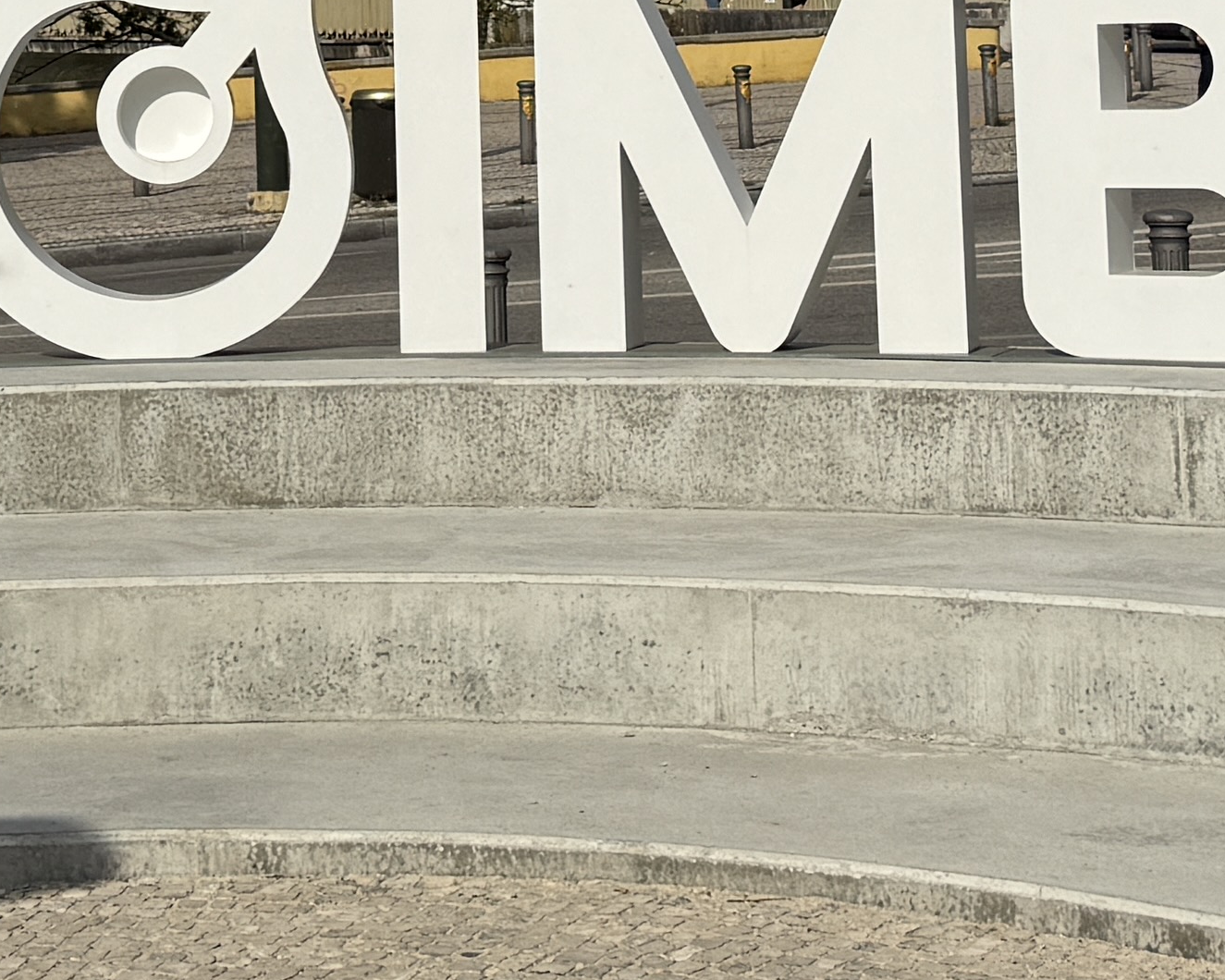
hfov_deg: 18.9
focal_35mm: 101
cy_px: -292
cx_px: 379
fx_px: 3662
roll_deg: +1.2
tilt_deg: +6.7
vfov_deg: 14.6
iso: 80
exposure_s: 1/14286
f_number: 1.78
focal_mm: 6.76
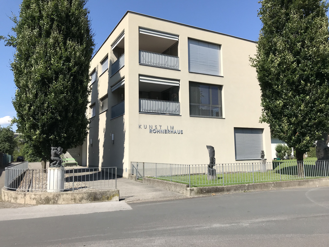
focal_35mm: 28
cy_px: 124
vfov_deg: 49.7
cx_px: 164
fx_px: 266
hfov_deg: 63.4
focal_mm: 3.99
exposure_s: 1/2660
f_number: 1.8
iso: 20
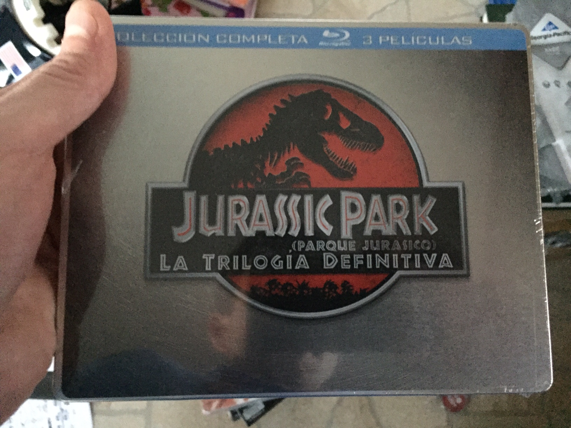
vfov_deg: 48.2
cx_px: 286
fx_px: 478
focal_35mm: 29
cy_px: 214
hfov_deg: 61.7
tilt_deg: -70.7
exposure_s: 1/15
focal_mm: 4.15
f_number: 2.2
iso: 1600
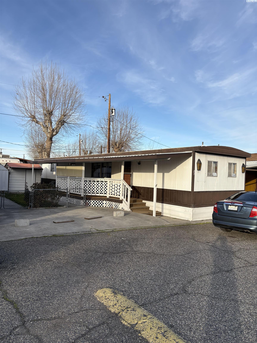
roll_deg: -1.5
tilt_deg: +0.5
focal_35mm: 26
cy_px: 172
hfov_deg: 53.1
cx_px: 128
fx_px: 257
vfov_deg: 67.3
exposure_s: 1/2075
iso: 50
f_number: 1.6
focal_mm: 5.96
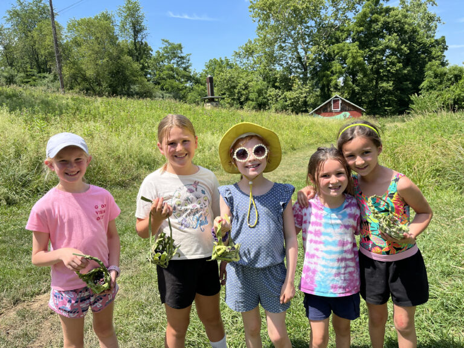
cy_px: 174
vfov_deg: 53.1
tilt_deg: -10.1
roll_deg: +4.1
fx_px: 349
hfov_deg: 67.3
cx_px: 232
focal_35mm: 26
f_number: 1.6
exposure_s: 1/1647
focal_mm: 5.1
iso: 50
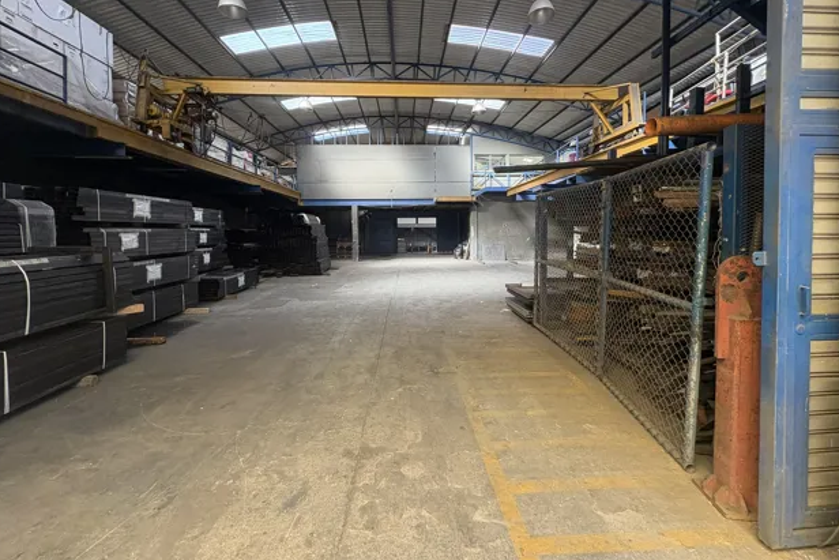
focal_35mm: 15
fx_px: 350
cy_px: 243
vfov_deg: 77.0
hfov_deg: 100.4
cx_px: 420
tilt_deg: -0.3
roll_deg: +0.5
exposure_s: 1/84
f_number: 2.2
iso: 250
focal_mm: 2.22
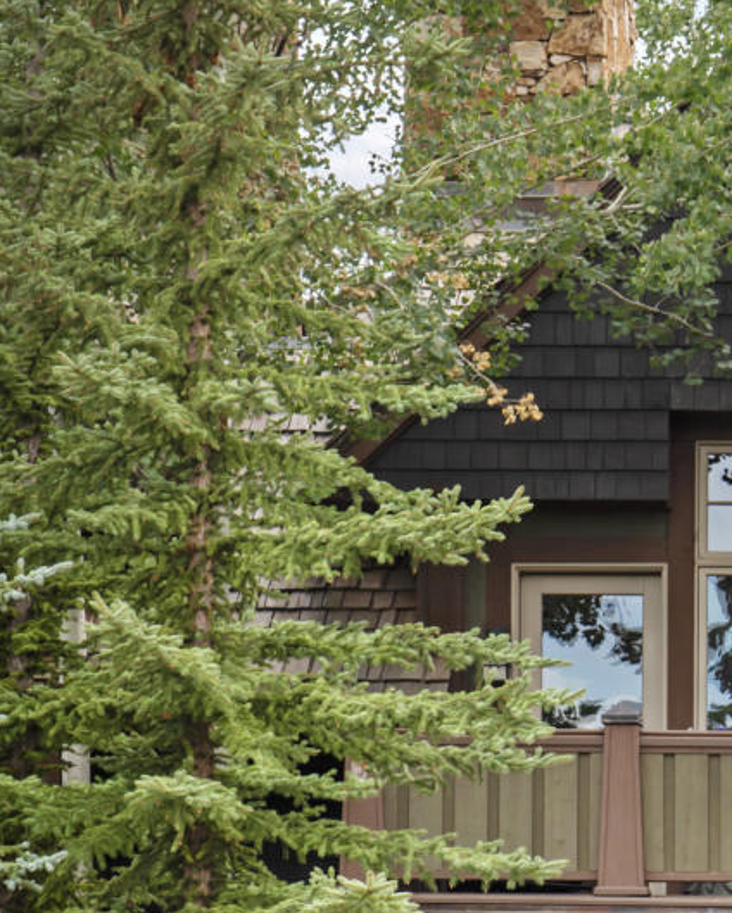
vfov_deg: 7.3
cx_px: 1014
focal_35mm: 266
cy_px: 689
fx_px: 7195
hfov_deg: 5.8
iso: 100
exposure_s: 1/50
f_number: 8
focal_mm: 75
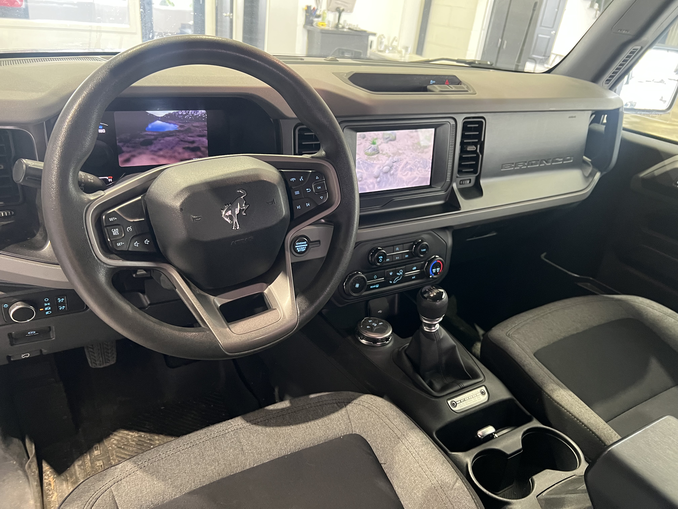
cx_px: 339
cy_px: 254
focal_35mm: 26
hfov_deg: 67.3
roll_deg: -6.7
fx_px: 509
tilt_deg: -27.0
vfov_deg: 53.1
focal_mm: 5.7
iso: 500
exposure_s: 1/40
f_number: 1.5
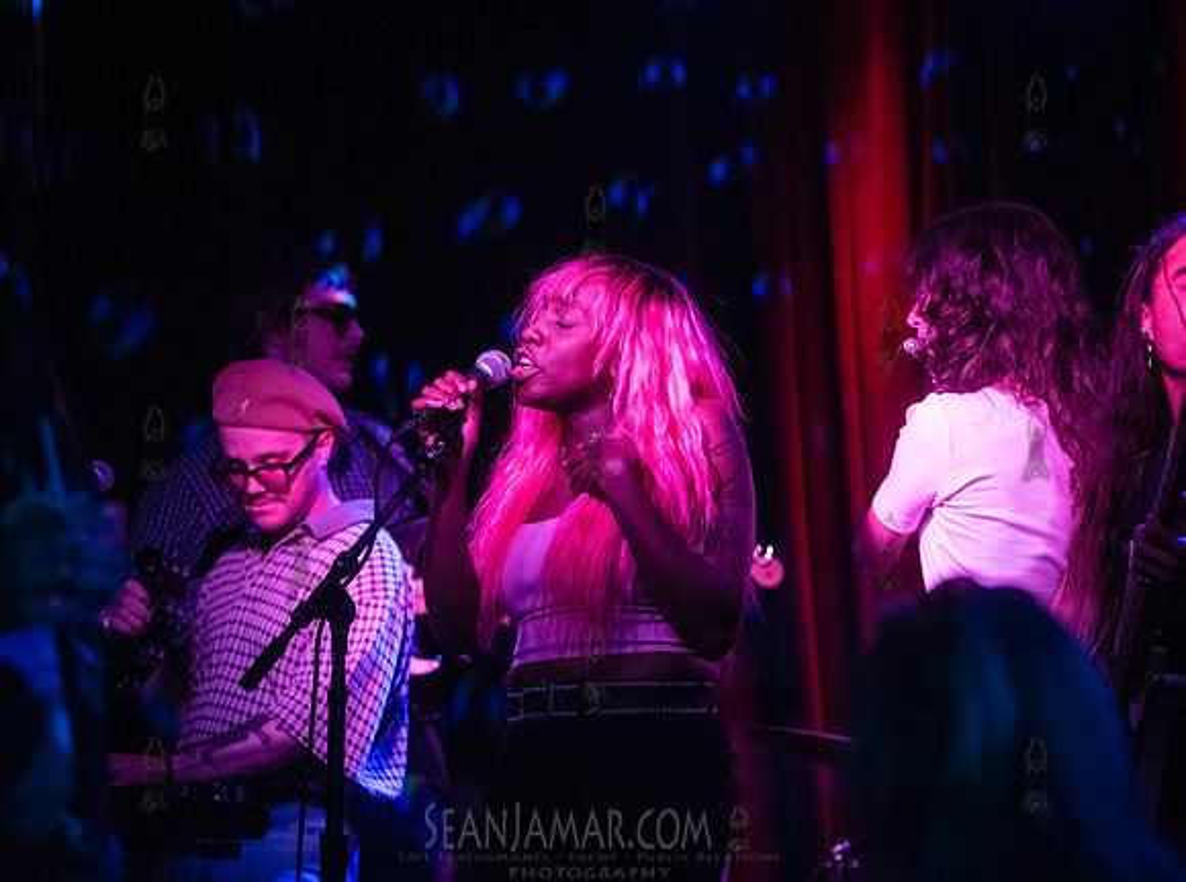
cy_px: 418
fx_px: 4102
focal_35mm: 120
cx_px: 548
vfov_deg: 12.3
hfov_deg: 16.4
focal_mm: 105
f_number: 2.8
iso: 8000
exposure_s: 1/250
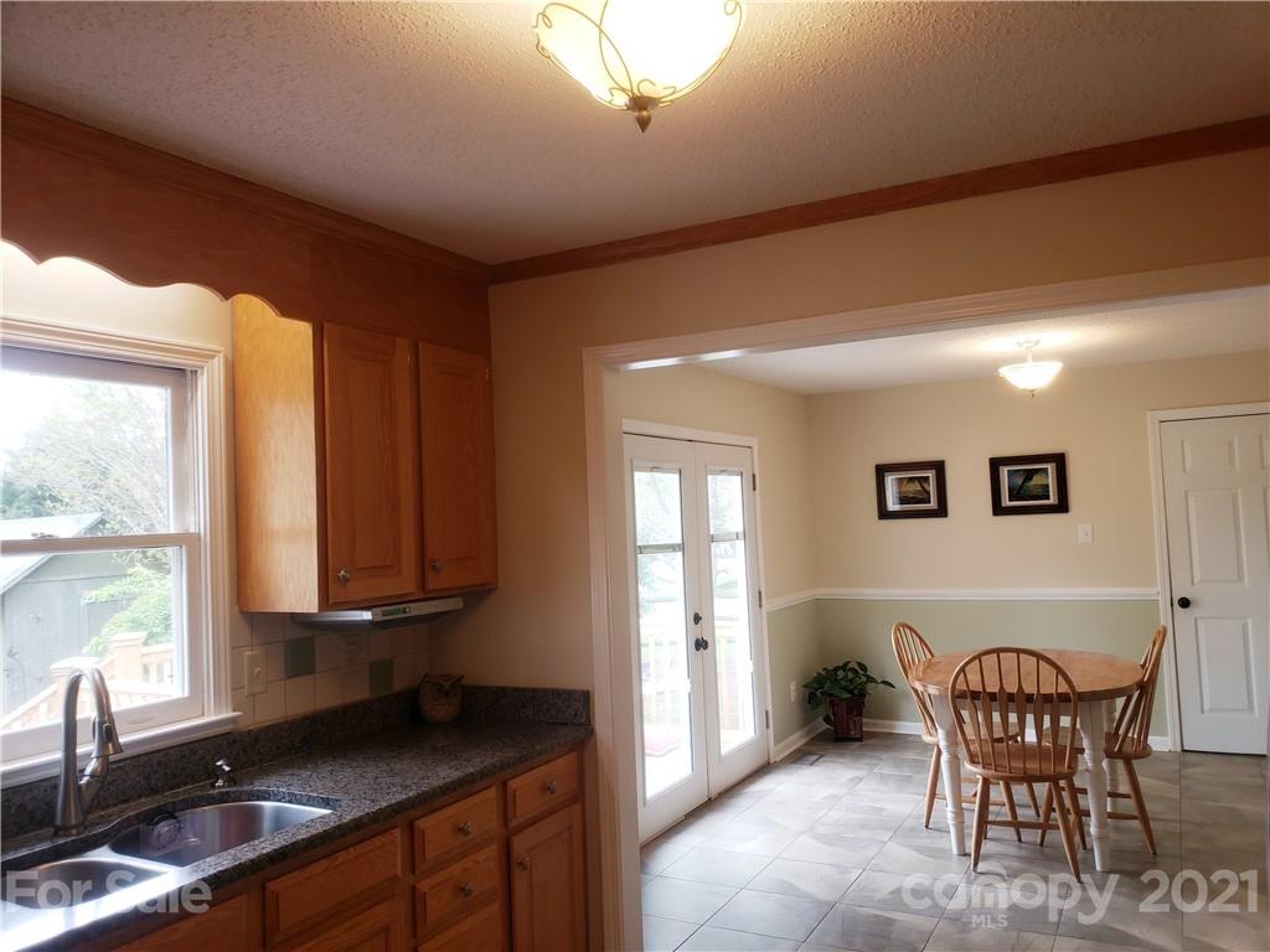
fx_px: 954
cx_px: 635
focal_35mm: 26
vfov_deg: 53.1
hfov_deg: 67.3
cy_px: 476
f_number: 2.4
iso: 80
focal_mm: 4.3
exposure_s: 1/60
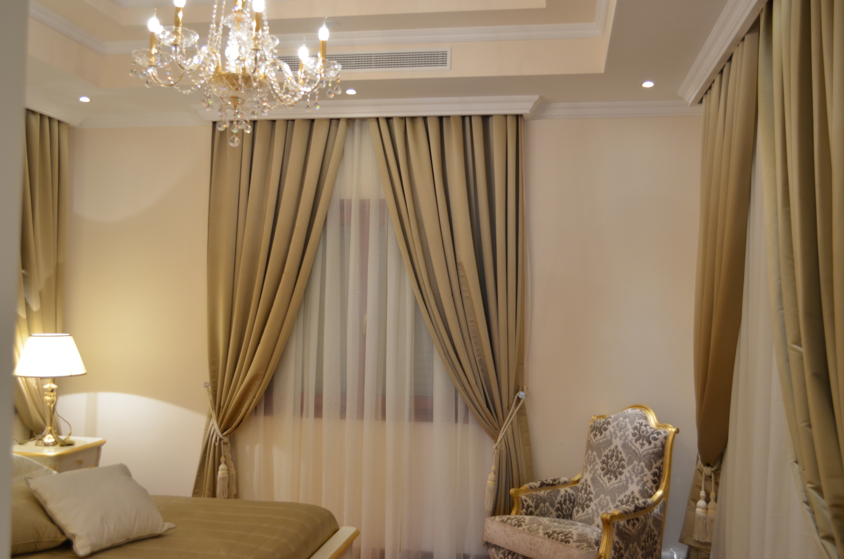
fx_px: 842
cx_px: 422
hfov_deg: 53.2
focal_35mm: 36
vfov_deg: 36.7
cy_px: 280
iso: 640
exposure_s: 1/25
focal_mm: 24
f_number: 4.5
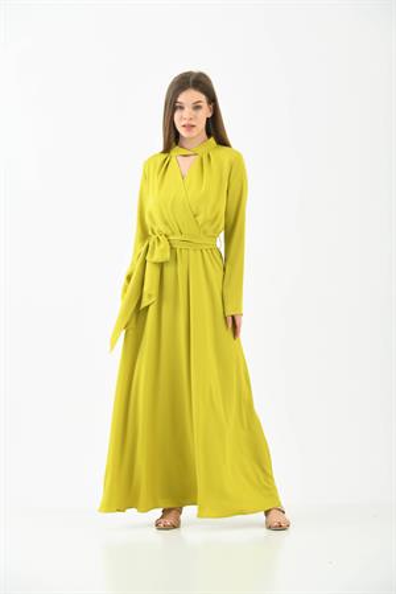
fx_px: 1848
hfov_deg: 12.2
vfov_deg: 18.3
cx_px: 198
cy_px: 297
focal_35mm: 112
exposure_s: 1/160
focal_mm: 112
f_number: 7.1
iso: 100
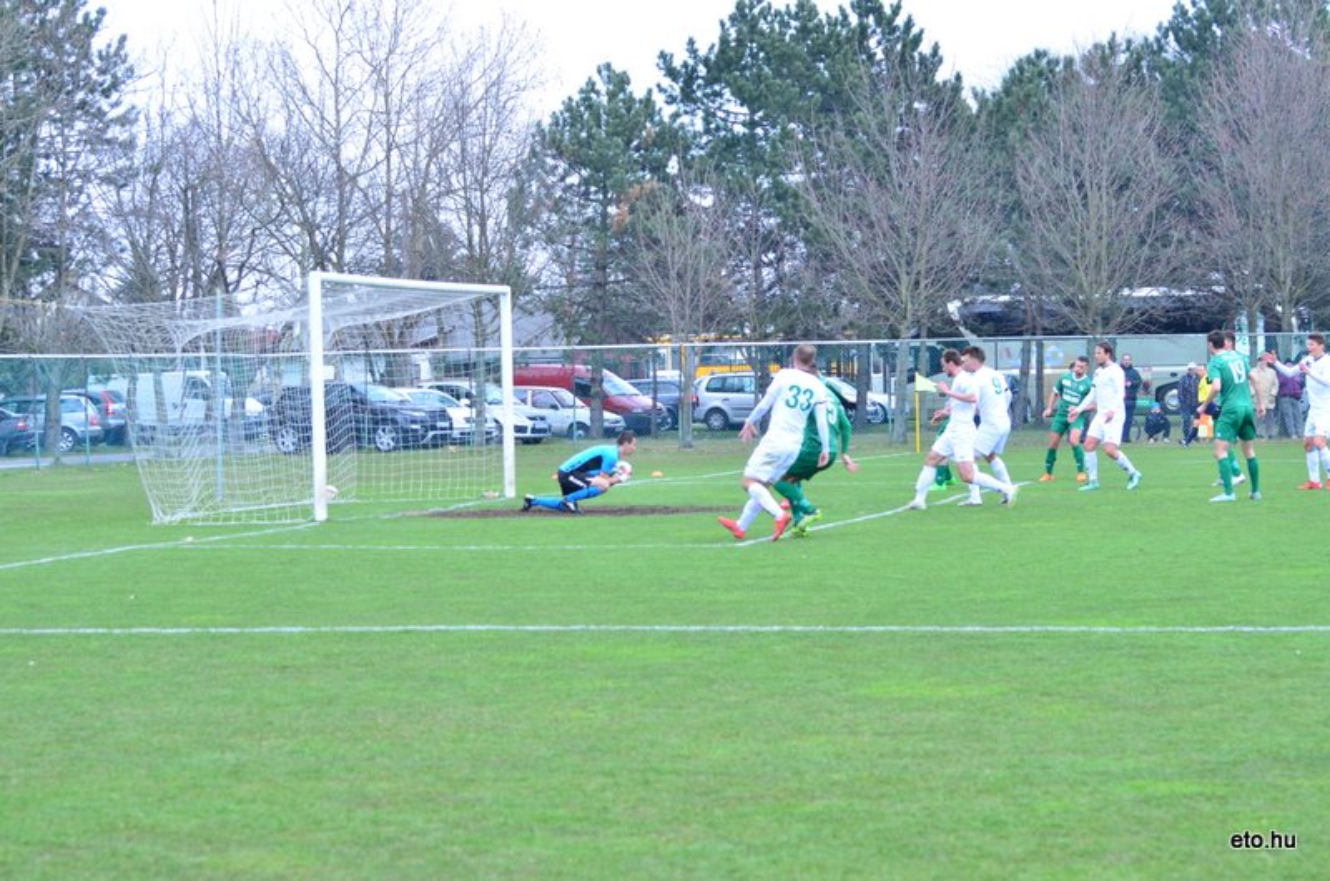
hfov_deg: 19.5
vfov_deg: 13.0
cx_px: 665
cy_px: 440
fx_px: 3871
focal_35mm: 105
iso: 500
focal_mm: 70
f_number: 5
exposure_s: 1/250
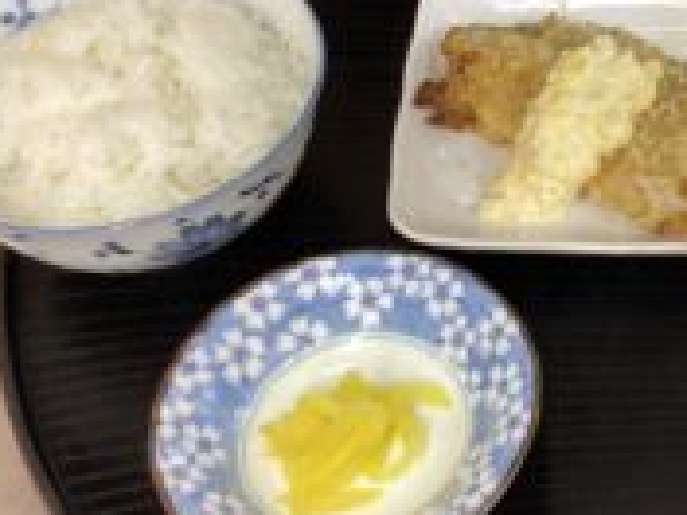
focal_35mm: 66
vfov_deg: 22.1
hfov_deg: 28.0
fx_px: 1310
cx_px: 646
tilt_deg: -51.9
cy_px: 162
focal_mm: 3.3
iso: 160
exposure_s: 1/50
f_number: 2.4
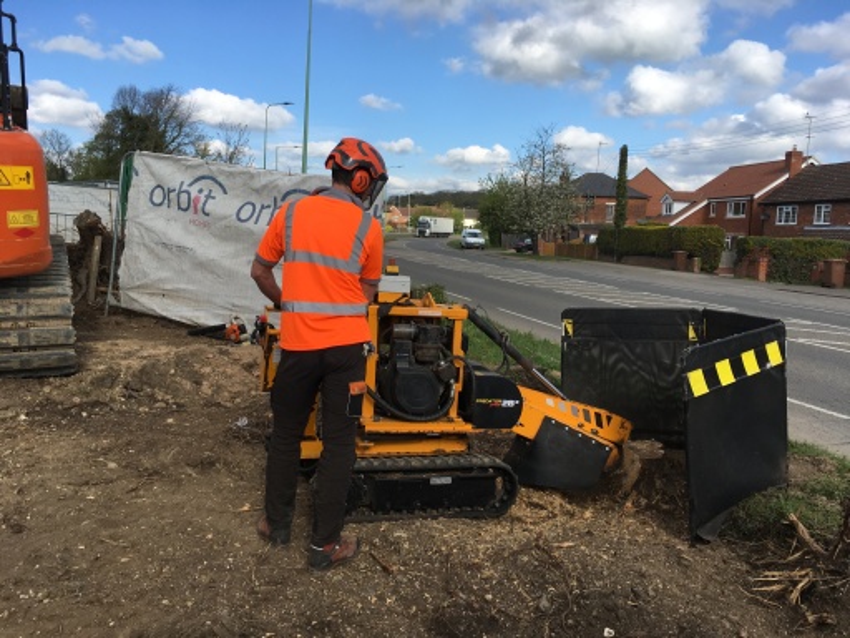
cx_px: 425
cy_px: 319
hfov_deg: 61.7
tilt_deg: -7.8
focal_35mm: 29
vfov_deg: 48.2
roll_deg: -1.9
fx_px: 712
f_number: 2.2
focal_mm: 4.15
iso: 25
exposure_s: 1/1115
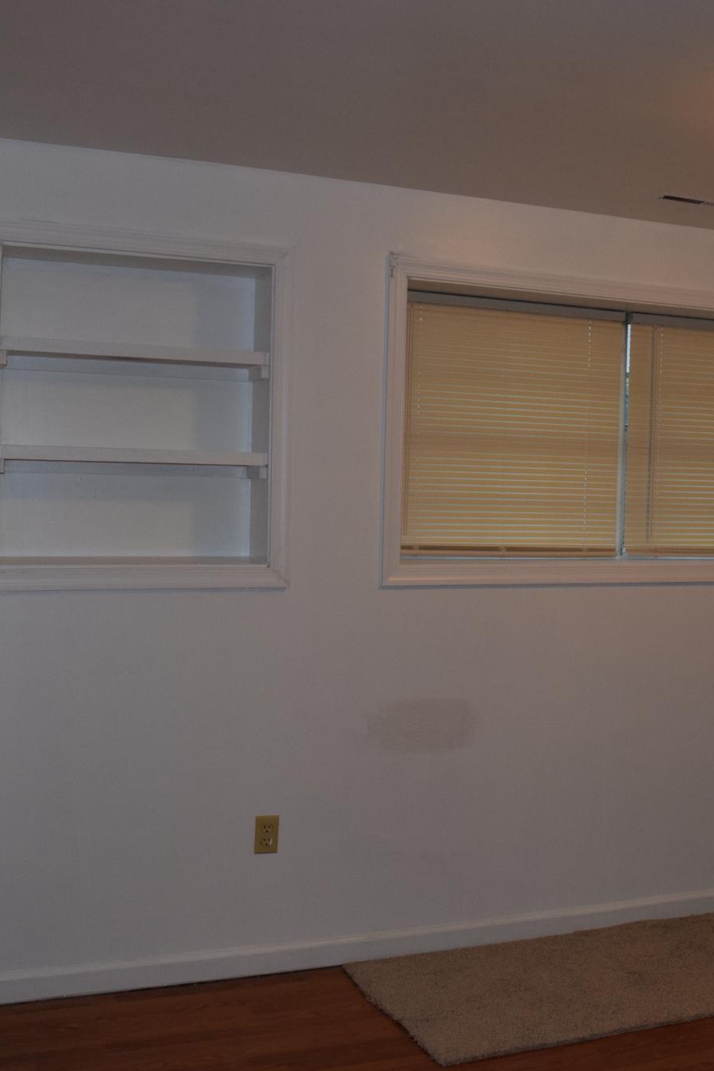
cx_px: 613
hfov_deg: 28.3
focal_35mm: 46
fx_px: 1369
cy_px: 542
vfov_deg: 42.8
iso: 800
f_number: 5.6
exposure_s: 1/125
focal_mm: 20
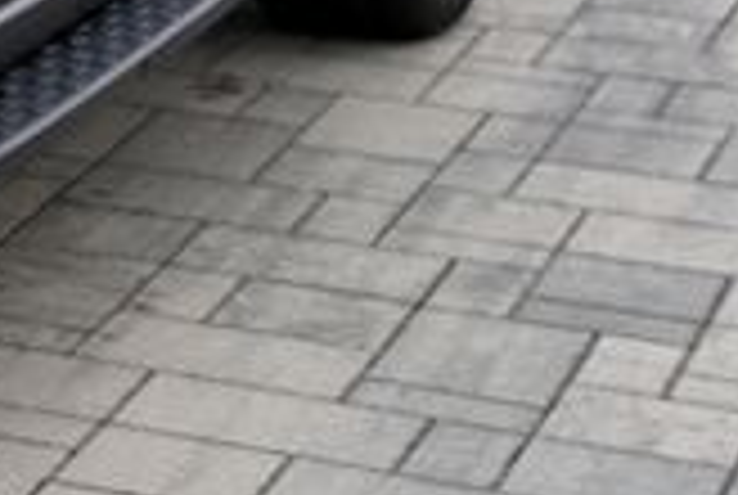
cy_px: -335
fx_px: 3840
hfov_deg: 9.6
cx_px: -1112
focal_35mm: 187
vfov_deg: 7.2
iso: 100
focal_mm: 30
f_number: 4
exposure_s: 1/50
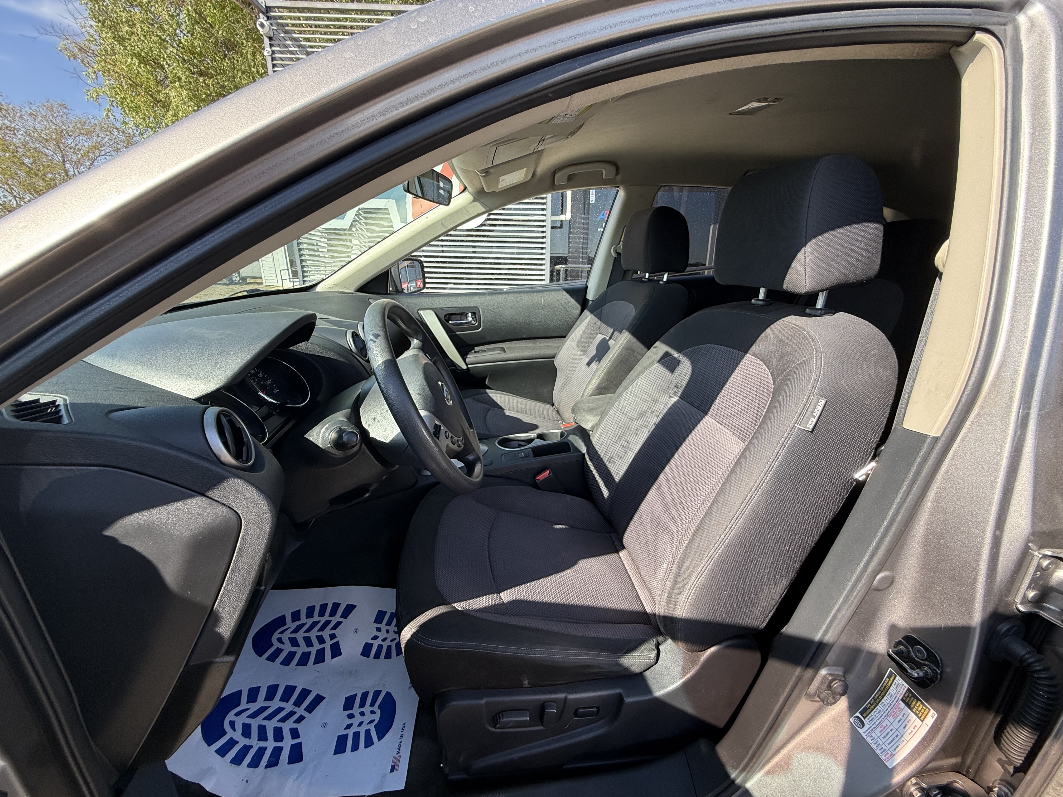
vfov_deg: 85.7
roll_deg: -0.4
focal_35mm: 14
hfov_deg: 102.1
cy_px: 398
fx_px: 430
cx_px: 532
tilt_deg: -16.3
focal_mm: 2.22
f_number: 2.2
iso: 64
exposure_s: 1/347
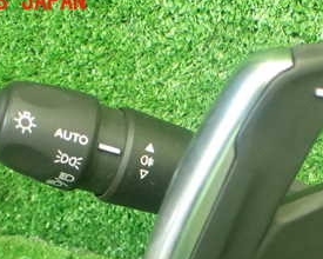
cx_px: 224
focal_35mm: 64
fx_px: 612
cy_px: 252
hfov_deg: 29.3
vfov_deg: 23.0
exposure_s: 1/100
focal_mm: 5.4
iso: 800
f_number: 2.3
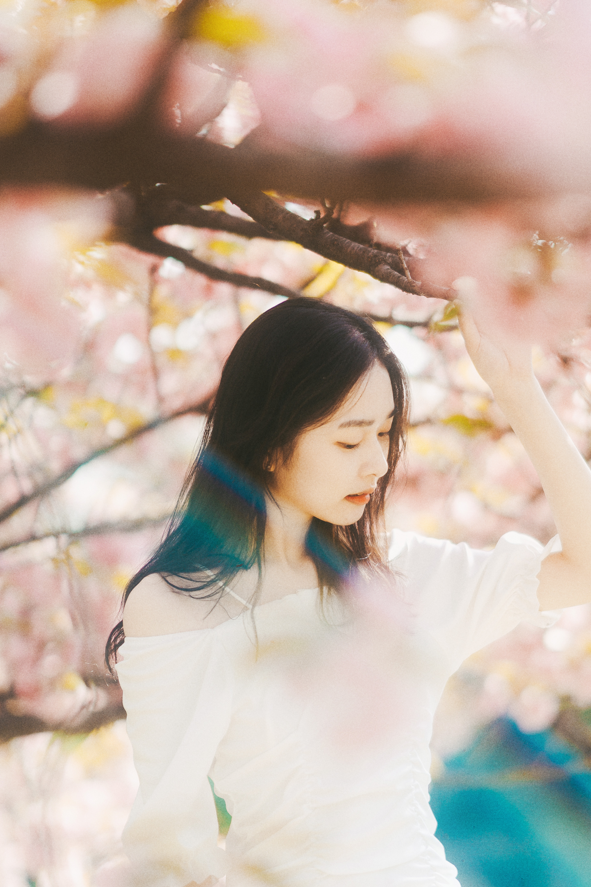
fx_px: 2906
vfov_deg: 17.3
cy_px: 453
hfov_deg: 11.6
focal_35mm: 118
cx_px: 366
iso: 100
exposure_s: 1/1600
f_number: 1.4
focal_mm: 85
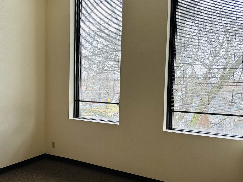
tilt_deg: -2.3
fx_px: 239
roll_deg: -1.5
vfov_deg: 41.8
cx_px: 93
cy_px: 95
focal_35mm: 34
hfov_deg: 53.4
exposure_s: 1/120
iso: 160
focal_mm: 6.86
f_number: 1.78
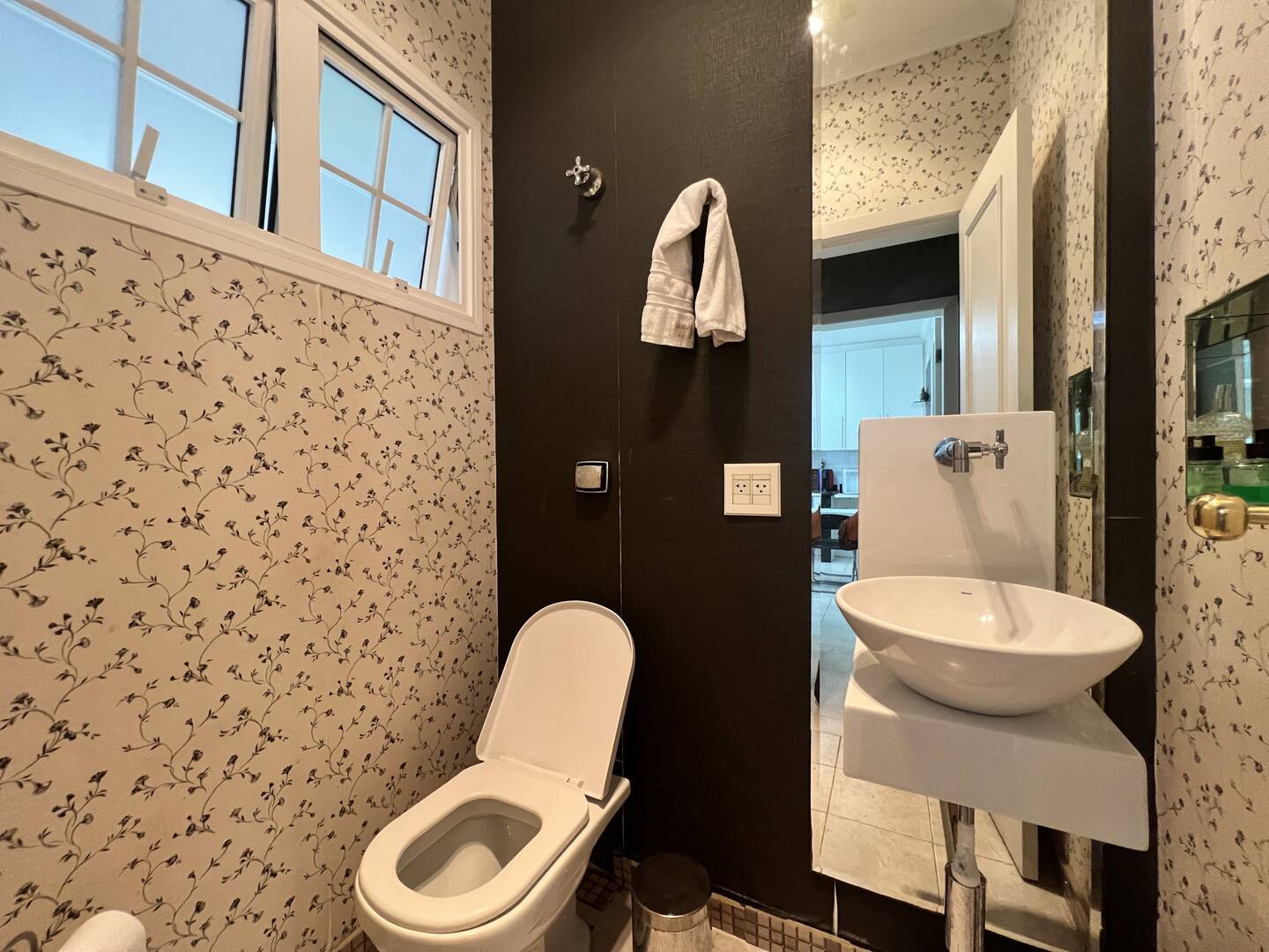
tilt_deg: -1.4
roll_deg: +0.5
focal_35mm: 13
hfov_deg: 106.2
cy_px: 476
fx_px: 477
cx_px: 634
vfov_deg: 89.9
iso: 500
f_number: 1.8
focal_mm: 1.57
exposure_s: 1/60
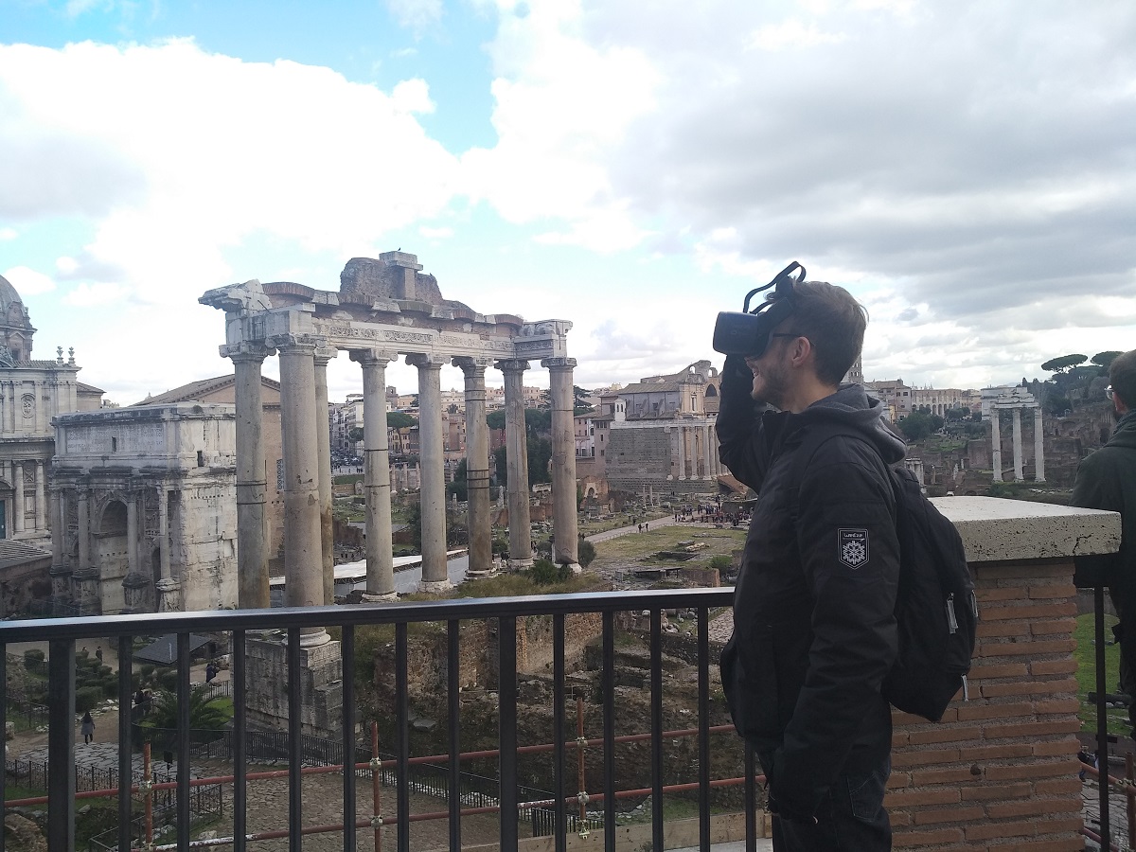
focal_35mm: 22
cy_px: 426
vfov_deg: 61.1
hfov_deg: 76.4
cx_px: 568
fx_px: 722
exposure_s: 1/287
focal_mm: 3.81
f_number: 2.2
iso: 125
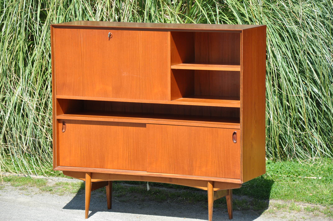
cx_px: 166
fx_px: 1455
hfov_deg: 13.1
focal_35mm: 158
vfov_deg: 8.7
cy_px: 110
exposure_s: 1/320
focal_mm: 105
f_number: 9
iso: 320
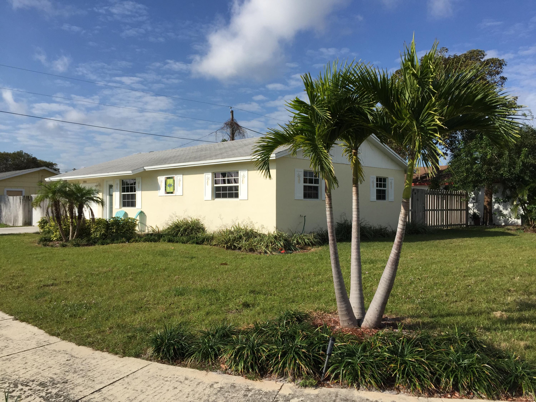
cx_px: 268
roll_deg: -0.7
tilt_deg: -0.3
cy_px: 201
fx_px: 449
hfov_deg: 61.7
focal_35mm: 29
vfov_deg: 48.2
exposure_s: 1/2825
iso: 32
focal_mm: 4.15
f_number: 2.2
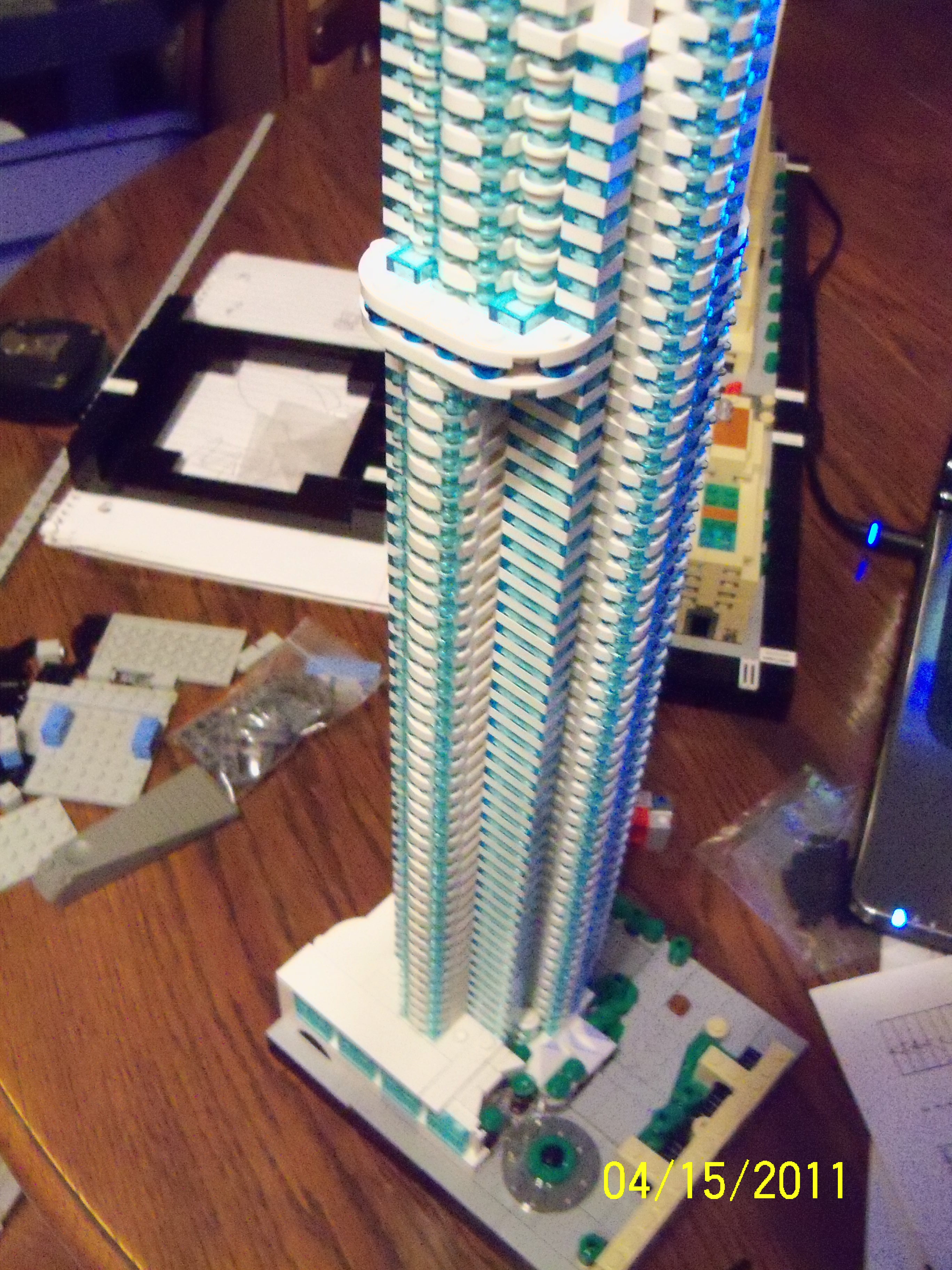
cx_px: 476
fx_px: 1283
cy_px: 635
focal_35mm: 35
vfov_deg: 52.6
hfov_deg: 40.7
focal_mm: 6.2
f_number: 3.5
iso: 1600
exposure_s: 1/25
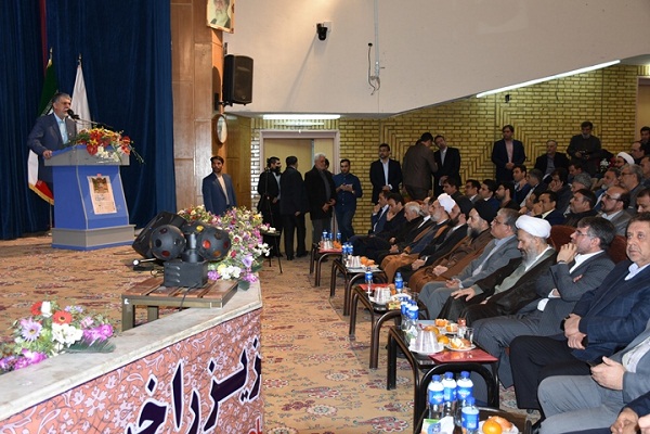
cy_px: 217
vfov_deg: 38.4
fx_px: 623
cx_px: 325
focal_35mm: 34
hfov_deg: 55.1
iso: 400
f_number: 4
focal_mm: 23
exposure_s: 1/60
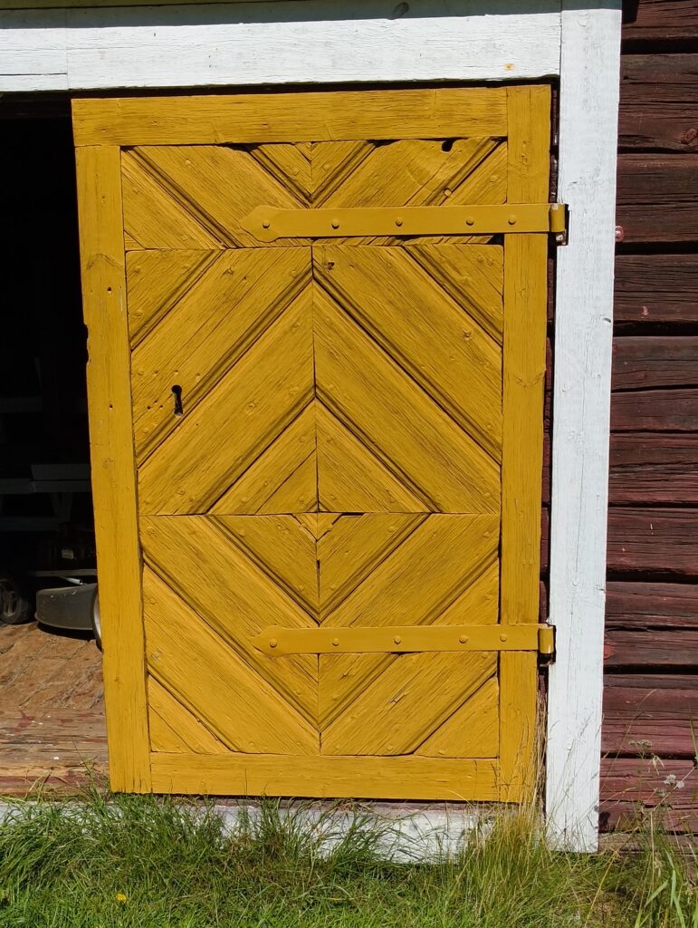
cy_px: 464
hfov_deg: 29.2
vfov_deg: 38.1
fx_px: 1341
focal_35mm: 50
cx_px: 349
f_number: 1.87
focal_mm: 5.56
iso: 101
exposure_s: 1/7035
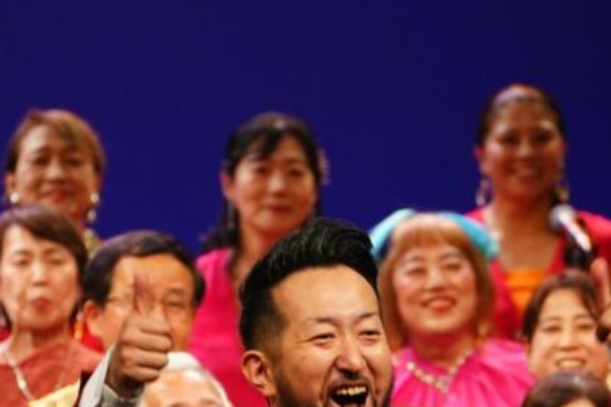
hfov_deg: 3.3
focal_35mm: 622
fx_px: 10556
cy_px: 470
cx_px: 319
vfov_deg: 2.2
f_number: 5.6
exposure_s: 1/200
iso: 2000
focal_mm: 228
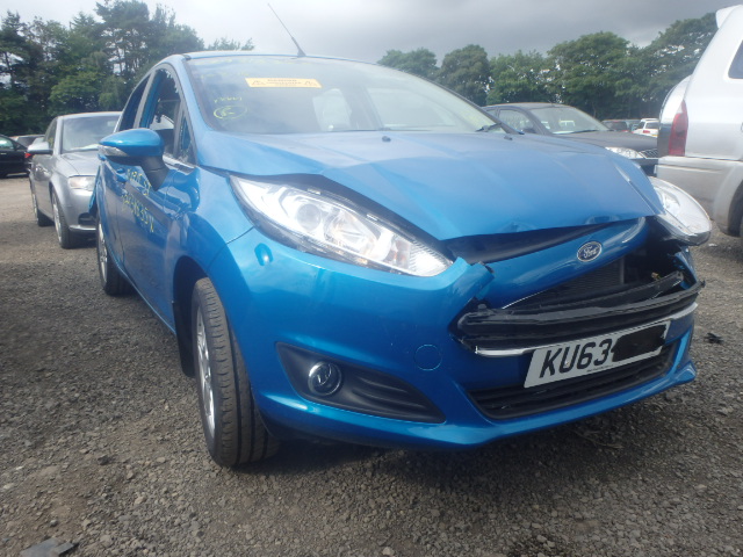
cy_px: 278
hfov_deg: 63.4
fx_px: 601
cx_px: 372
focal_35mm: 28
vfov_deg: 49.7
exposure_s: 1/320
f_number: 3.9
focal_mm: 5
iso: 125
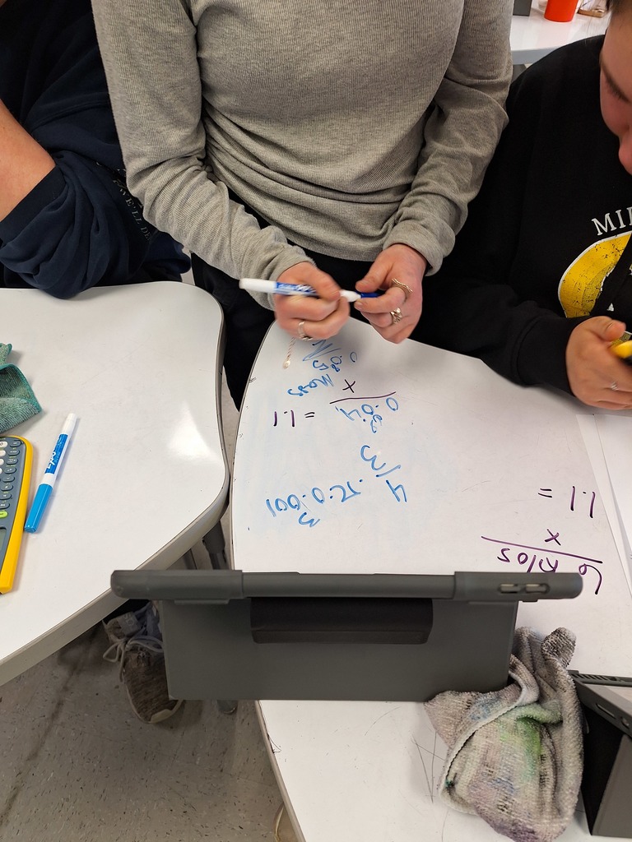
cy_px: 421
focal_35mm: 23
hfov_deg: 58.9
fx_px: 560
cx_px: 316
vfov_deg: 73.9
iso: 50
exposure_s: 1/60
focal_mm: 5.54
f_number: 1.8
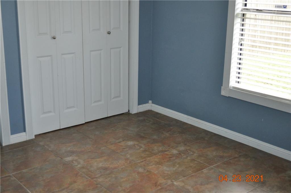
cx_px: 146
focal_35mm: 48
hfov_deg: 41.2
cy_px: 96
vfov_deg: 28.0
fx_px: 387
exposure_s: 1/80
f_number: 4.8
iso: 800
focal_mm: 32
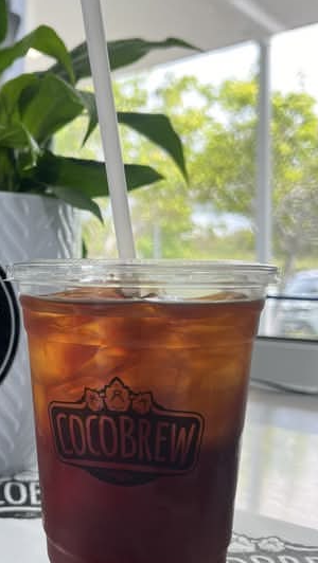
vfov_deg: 51.6
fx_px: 584
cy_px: 282
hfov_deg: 29.6
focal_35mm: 39
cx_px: 51
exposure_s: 1/141
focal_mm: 5.1
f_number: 1.6
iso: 32
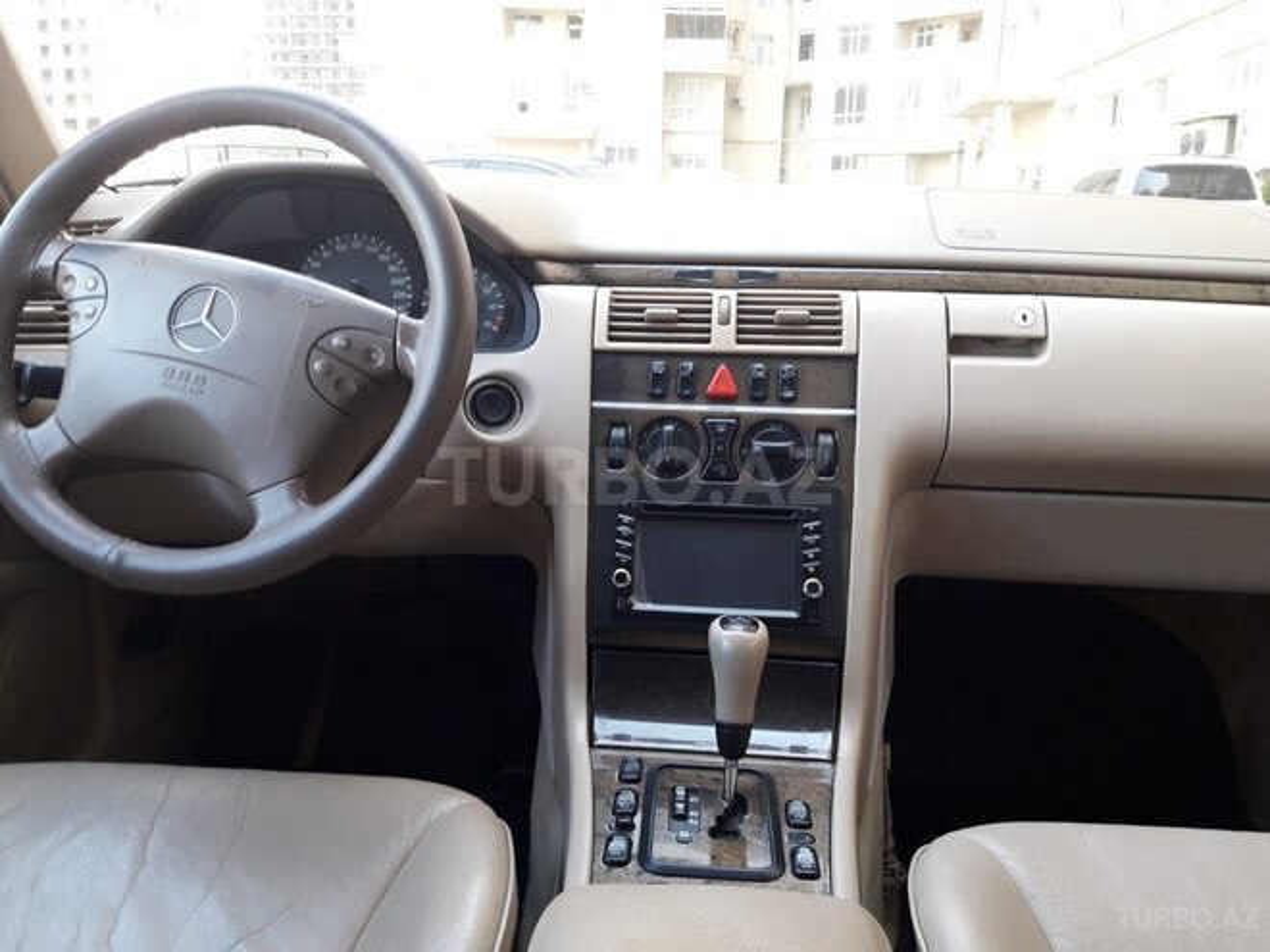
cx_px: 635
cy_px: 476
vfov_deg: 49.7
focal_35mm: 28
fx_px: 1027
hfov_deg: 63.4
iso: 50
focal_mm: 3.7
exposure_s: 1/50
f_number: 1.9
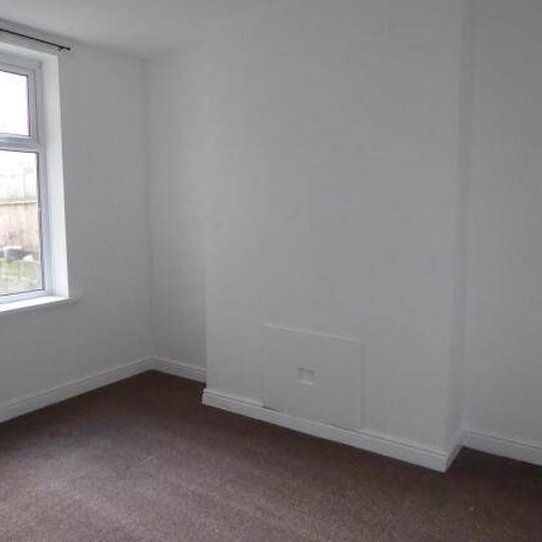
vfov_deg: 54.0
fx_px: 531
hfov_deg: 53.6
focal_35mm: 30
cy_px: 268
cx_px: 213
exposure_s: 1/125
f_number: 3.3
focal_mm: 4.3
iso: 640
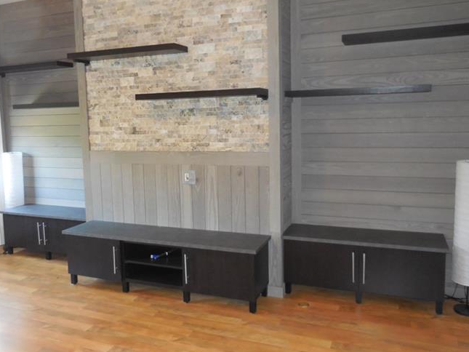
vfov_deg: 45.4
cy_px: 167
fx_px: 420
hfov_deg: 58.1
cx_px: 202
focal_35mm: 31
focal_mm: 4.5
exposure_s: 1/25
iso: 450
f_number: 3.1
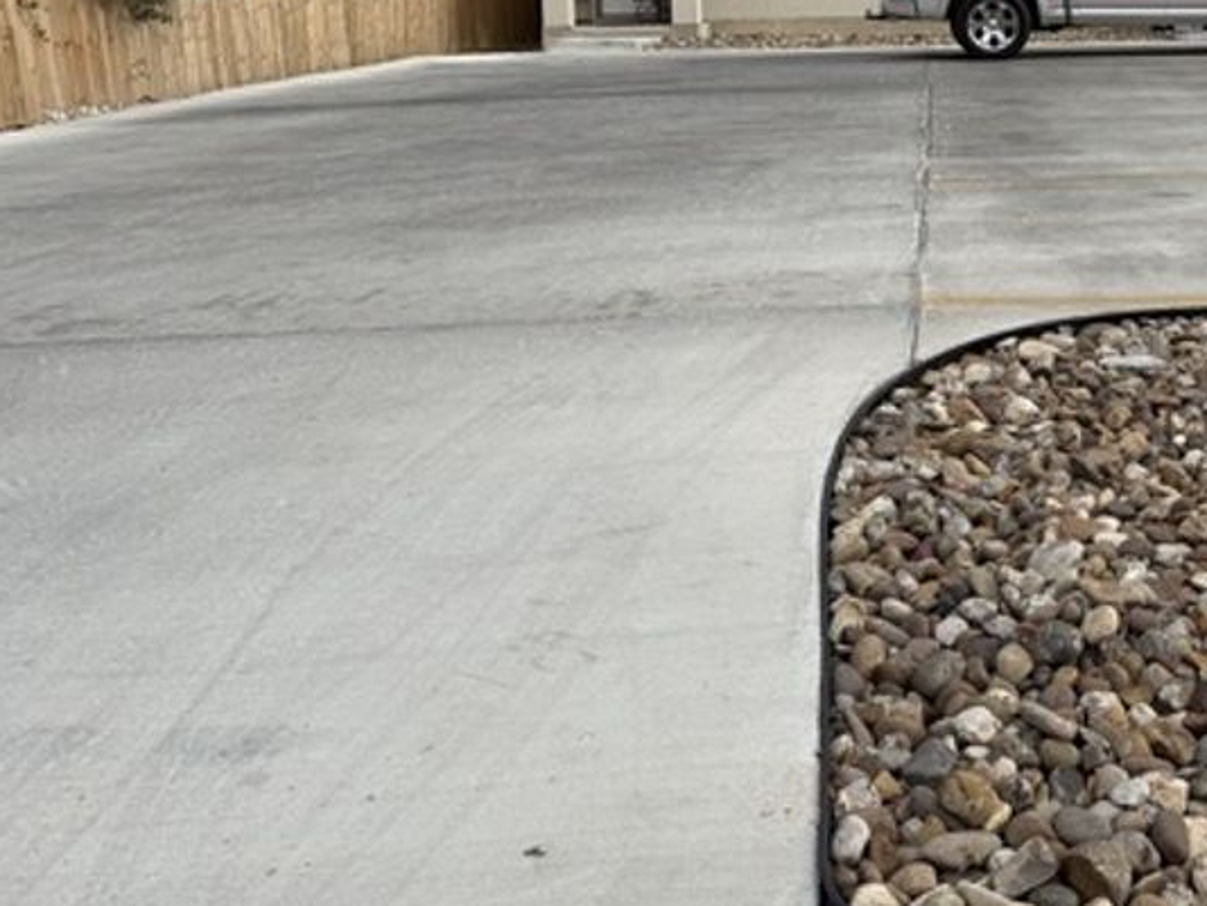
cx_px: 1004
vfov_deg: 30.4
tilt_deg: -3.5
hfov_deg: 39.2
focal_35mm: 46
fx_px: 1605
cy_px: 120
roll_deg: +0.9
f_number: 1.78
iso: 80
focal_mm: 6.76
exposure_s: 1/4673
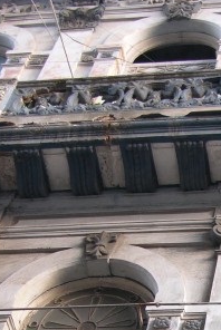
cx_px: 294
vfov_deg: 16.1
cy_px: 347
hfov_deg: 10.8
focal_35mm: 124
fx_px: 1139
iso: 50
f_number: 3
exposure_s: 1/11.9
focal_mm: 11.6
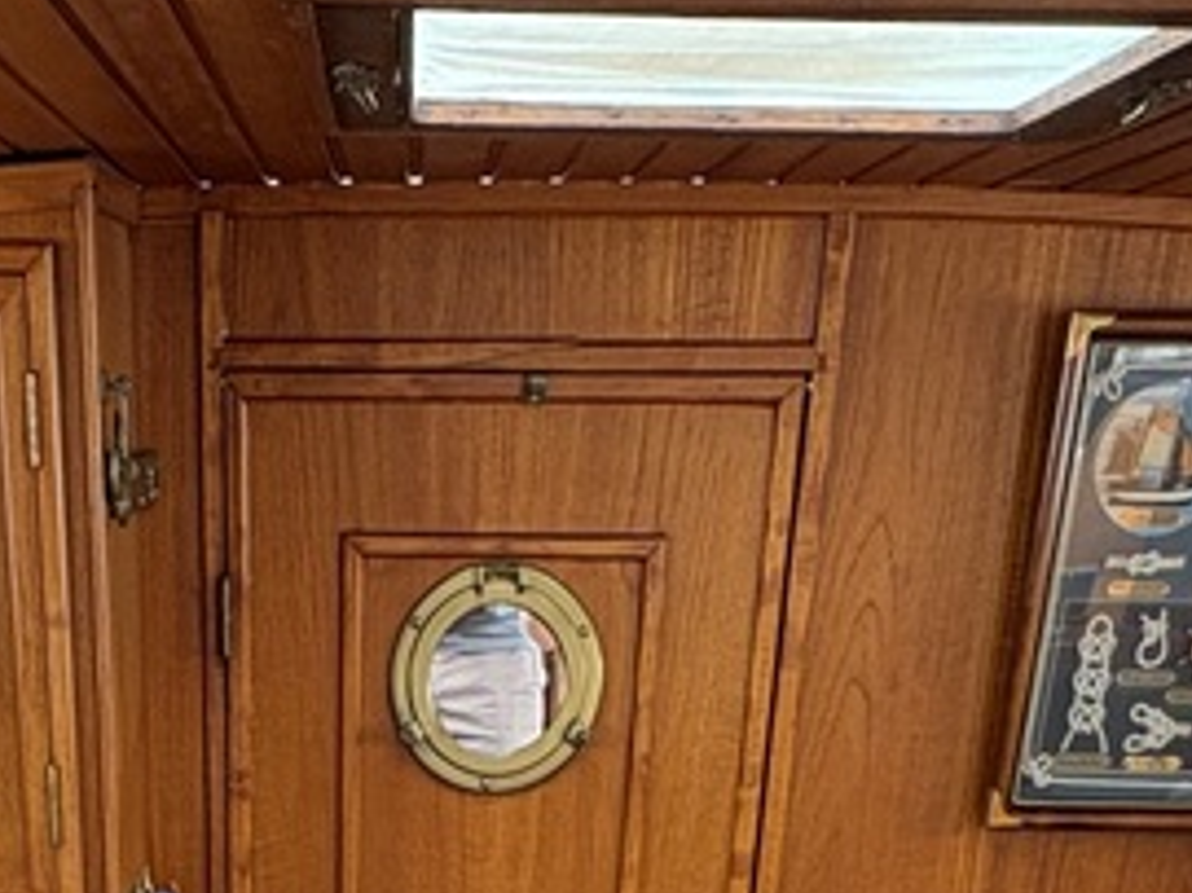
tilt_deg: -30.4
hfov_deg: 30.8
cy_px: 1636
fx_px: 2134
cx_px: 325
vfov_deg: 18.3
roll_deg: -1.2
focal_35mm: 62
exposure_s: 1/61
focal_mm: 2.22
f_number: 2.2
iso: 200
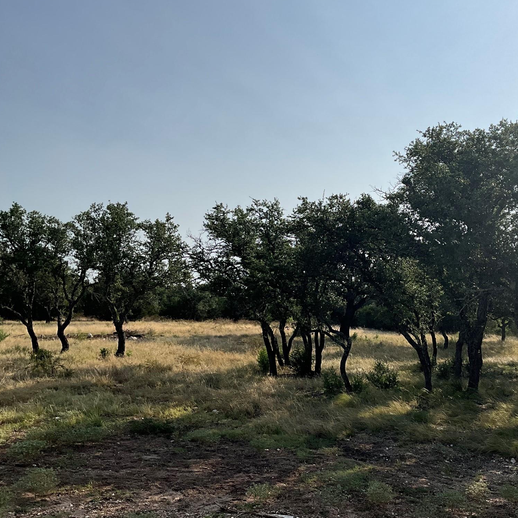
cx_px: 343
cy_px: 260
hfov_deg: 46.5
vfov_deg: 47.2
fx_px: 593
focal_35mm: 35
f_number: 1.8
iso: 25
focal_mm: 3
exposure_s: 1/3788
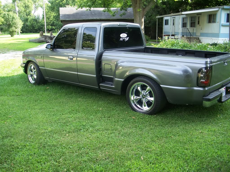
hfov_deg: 50.1
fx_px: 246
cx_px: 115
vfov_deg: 38.7
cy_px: 86
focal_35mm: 37
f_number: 2.8
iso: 64
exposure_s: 1/100
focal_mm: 7.8
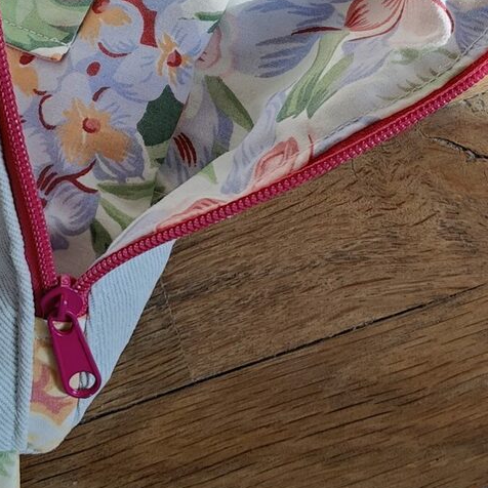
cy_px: -35
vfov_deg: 21.4
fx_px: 1228
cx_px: 280
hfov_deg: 22.5
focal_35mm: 77
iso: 50
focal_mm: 6.06
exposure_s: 1/400
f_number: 1.8
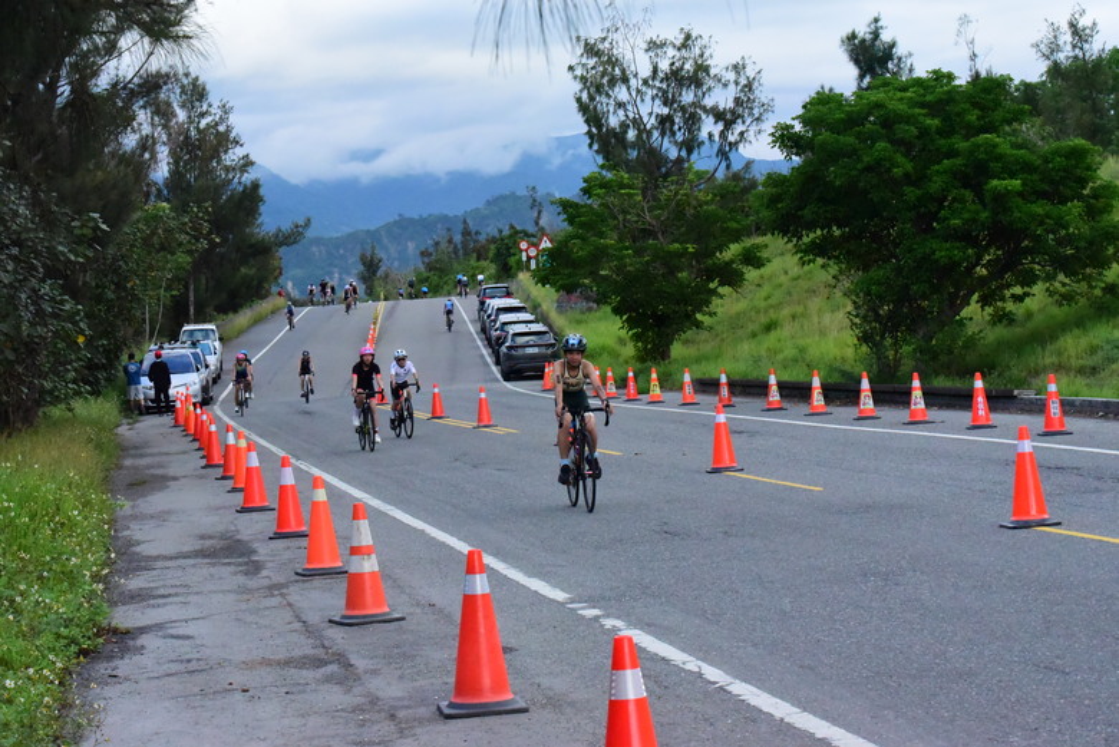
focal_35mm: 92
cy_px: 374
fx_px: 2861
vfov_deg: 14.9
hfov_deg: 22.1
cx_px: 560
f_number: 14
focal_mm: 92
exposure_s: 1/3200
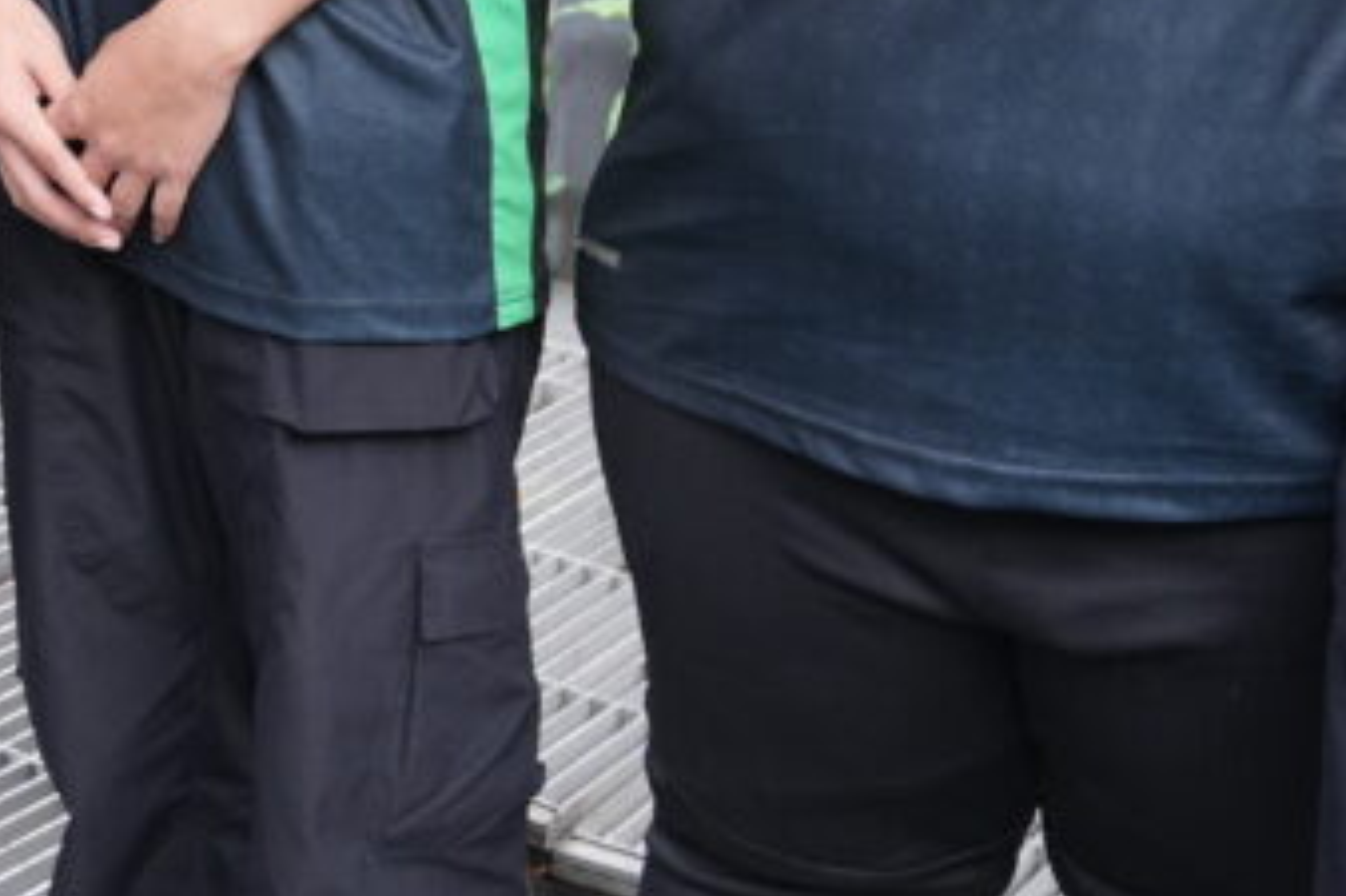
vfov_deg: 14.3
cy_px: -329
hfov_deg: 21.6
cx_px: 16
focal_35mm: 91
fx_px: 3401
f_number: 3.5
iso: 640
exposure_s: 1/250
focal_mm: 24
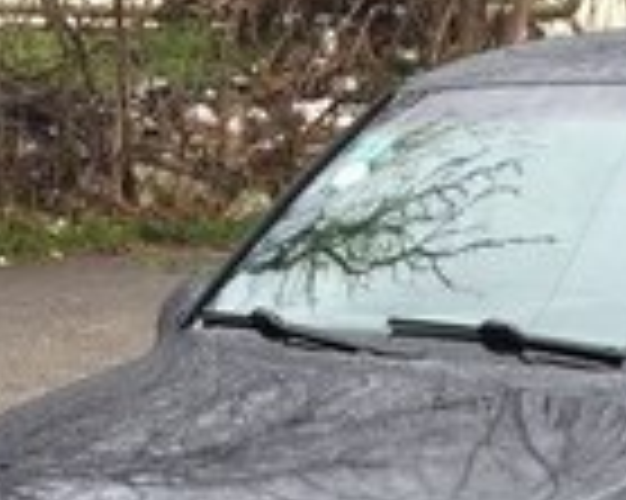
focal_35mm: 101
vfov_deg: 13.4
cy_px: 950
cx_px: 450
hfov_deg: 18.9
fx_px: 1870
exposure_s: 1/100
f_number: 2.2
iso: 32
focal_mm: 4.15
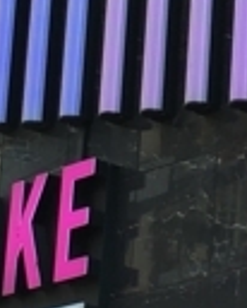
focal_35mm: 226
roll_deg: -1.9
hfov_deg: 6.8
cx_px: 326
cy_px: 55
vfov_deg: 8.5
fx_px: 2058
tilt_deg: +21.8
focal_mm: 4.15
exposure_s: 1/400
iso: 25
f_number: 2.2
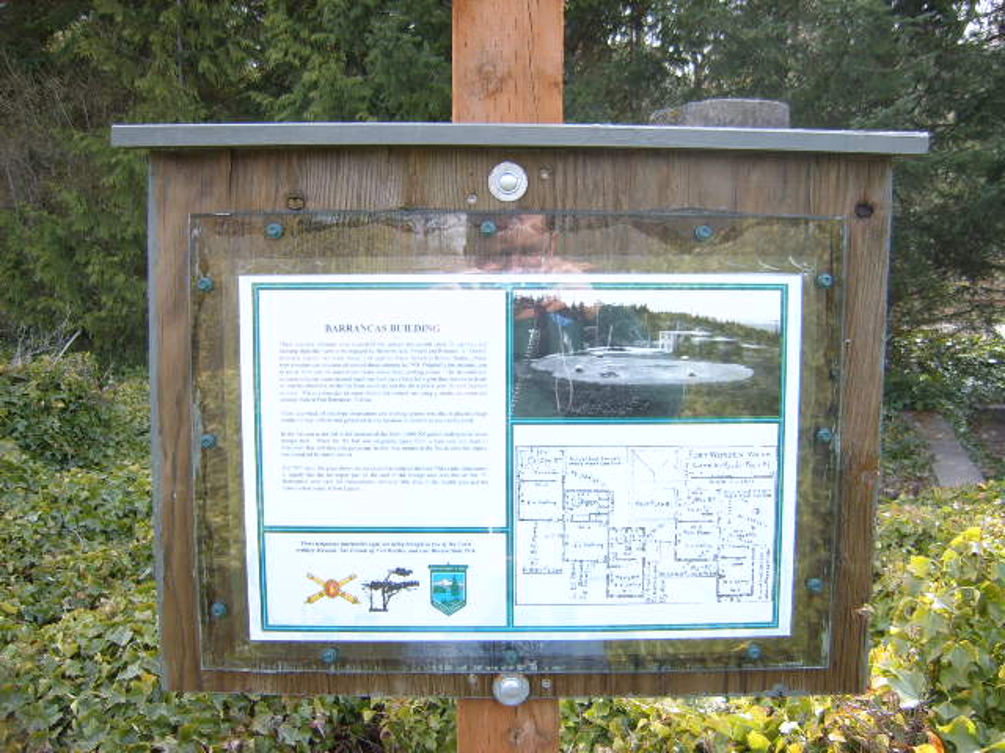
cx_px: 502
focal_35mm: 35
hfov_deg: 52.6
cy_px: 376
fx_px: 1016
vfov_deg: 40.7
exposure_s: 1/180
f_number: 2.8
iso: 50
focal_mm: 5.8
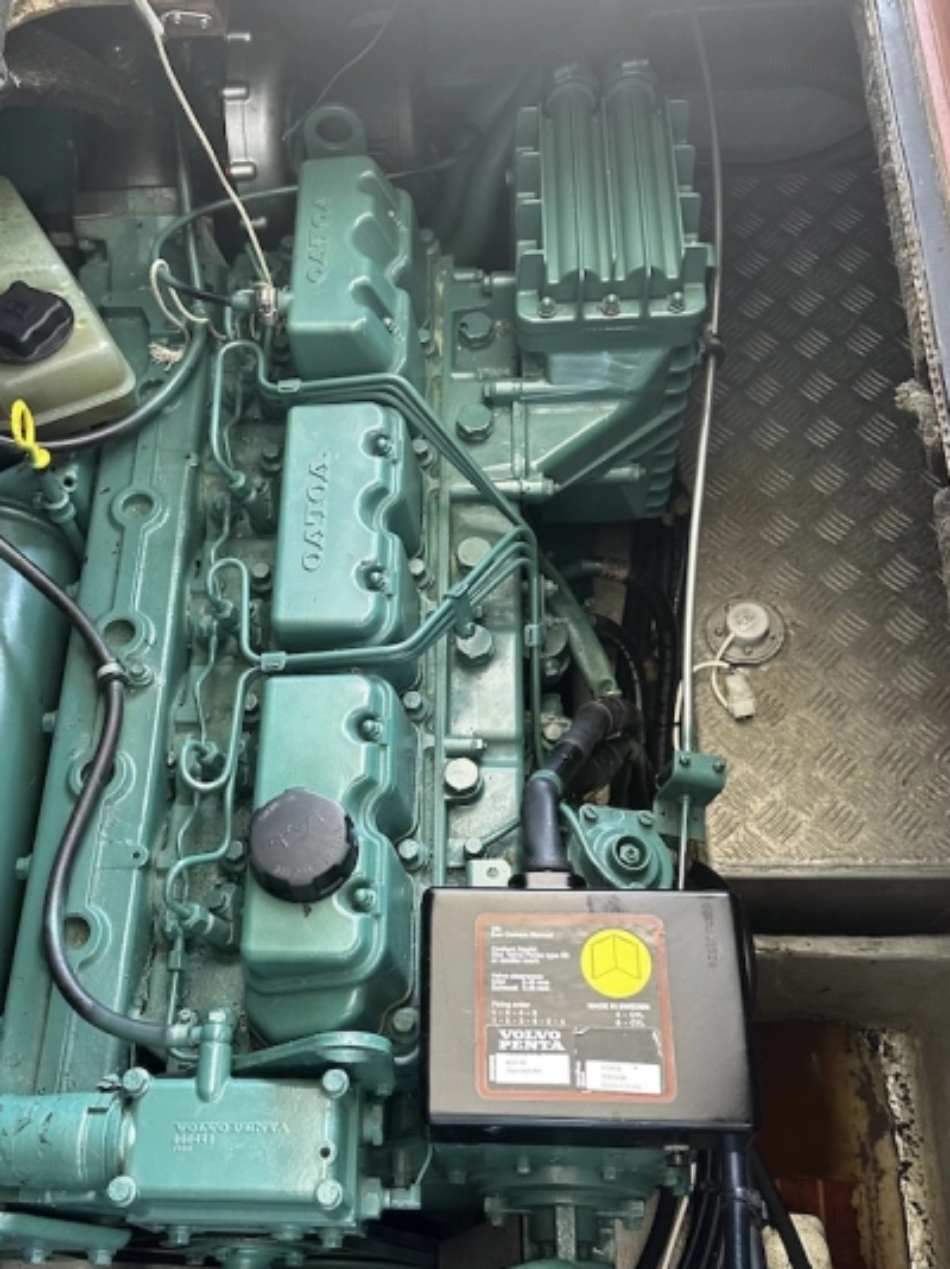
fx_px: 1209
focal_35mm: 33
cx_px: 399
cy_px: 739
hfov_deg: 42.8
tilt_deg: -65.9
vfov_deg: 55.1
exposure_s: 1/96
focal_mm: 6.86
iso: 250
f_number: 1.78
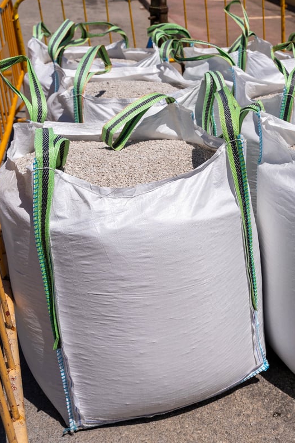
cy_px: 220
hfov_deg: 27.8
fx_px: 578
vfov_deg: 41.9
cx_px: 256
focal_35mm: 47
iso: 80
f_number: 4.5
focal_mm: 31
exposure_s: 1/2500
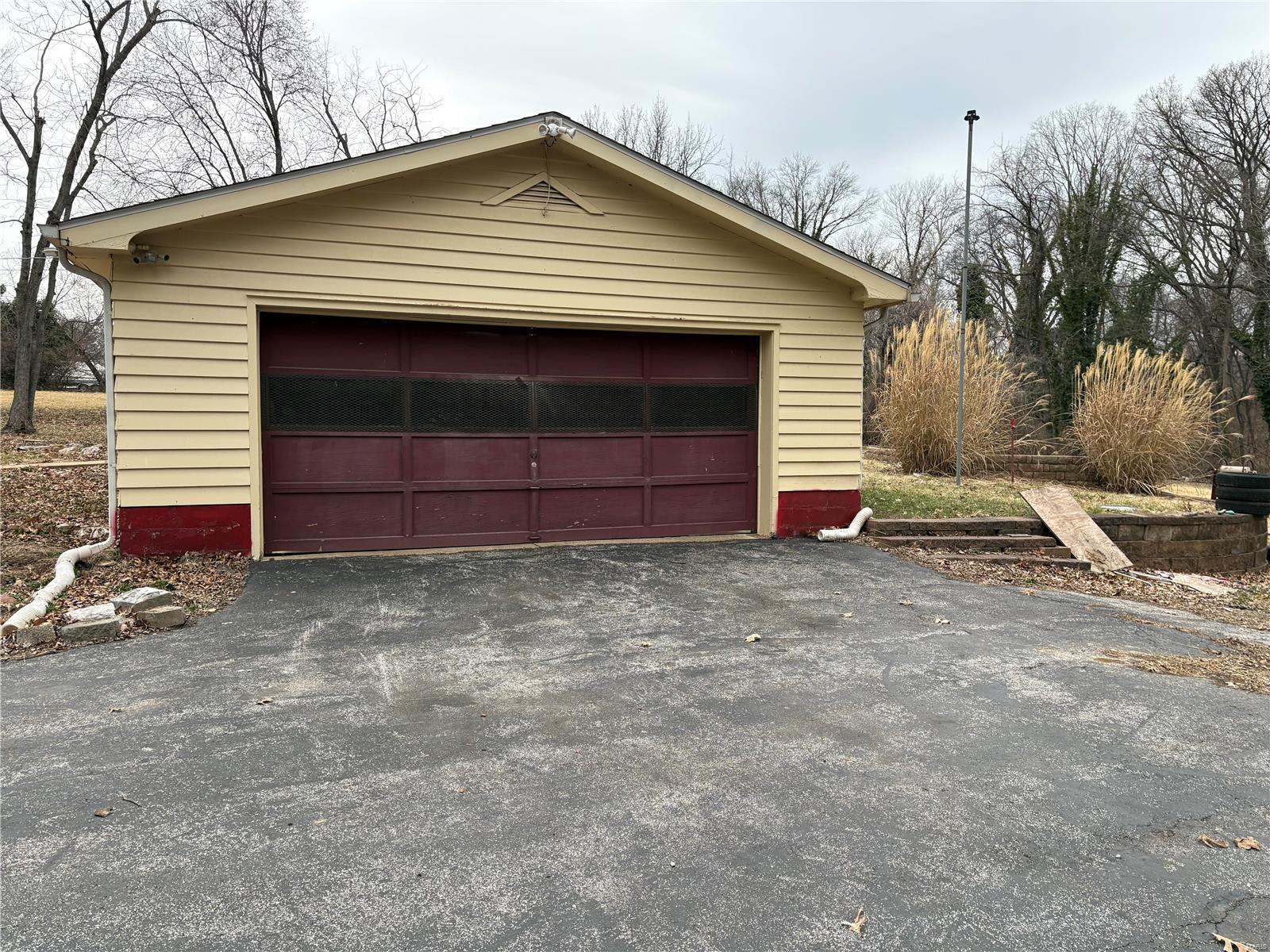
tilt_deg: -2.8
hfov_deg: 67.3
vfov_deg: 53.1
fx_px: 954
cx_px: 635
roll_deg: +0.1
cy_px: 476
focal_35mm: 26
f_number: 1.6
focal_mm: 5.96
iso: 64
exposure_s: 1/357
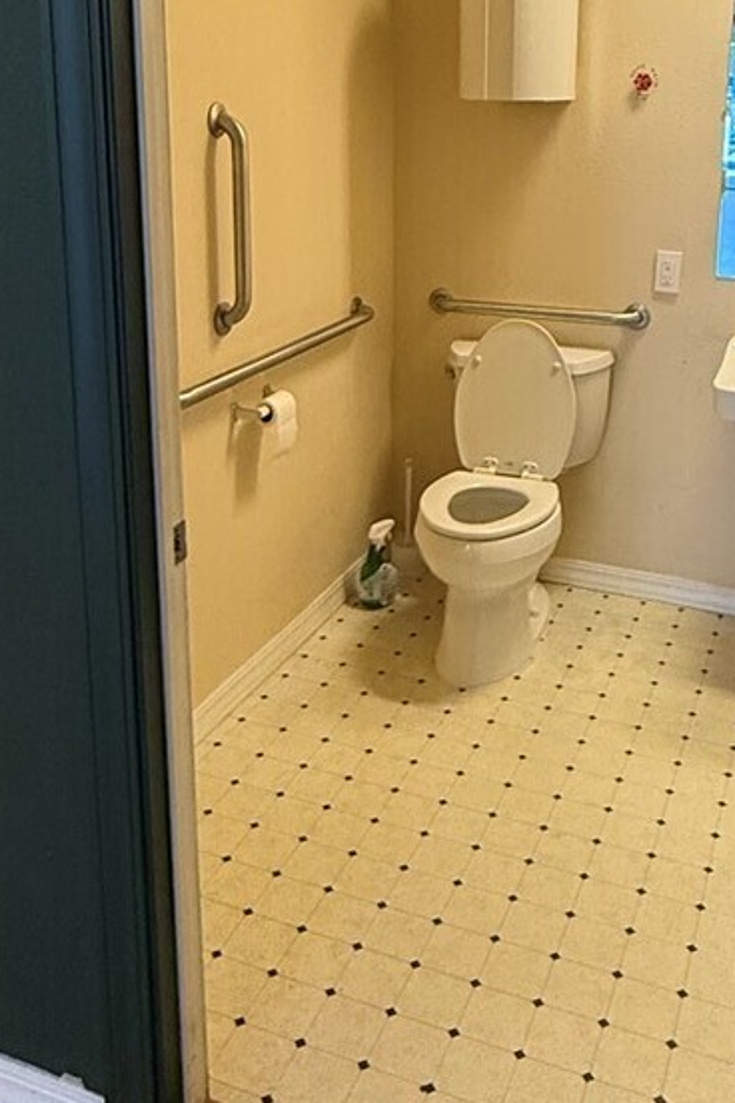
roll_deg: -0.3
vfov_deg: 49.5
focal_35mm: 38
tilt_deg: -11.9
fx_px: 1164
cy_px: 338
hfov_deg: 35.0
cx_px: 413
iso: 400
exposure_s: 1/120
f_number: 2.2
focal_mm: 2.22
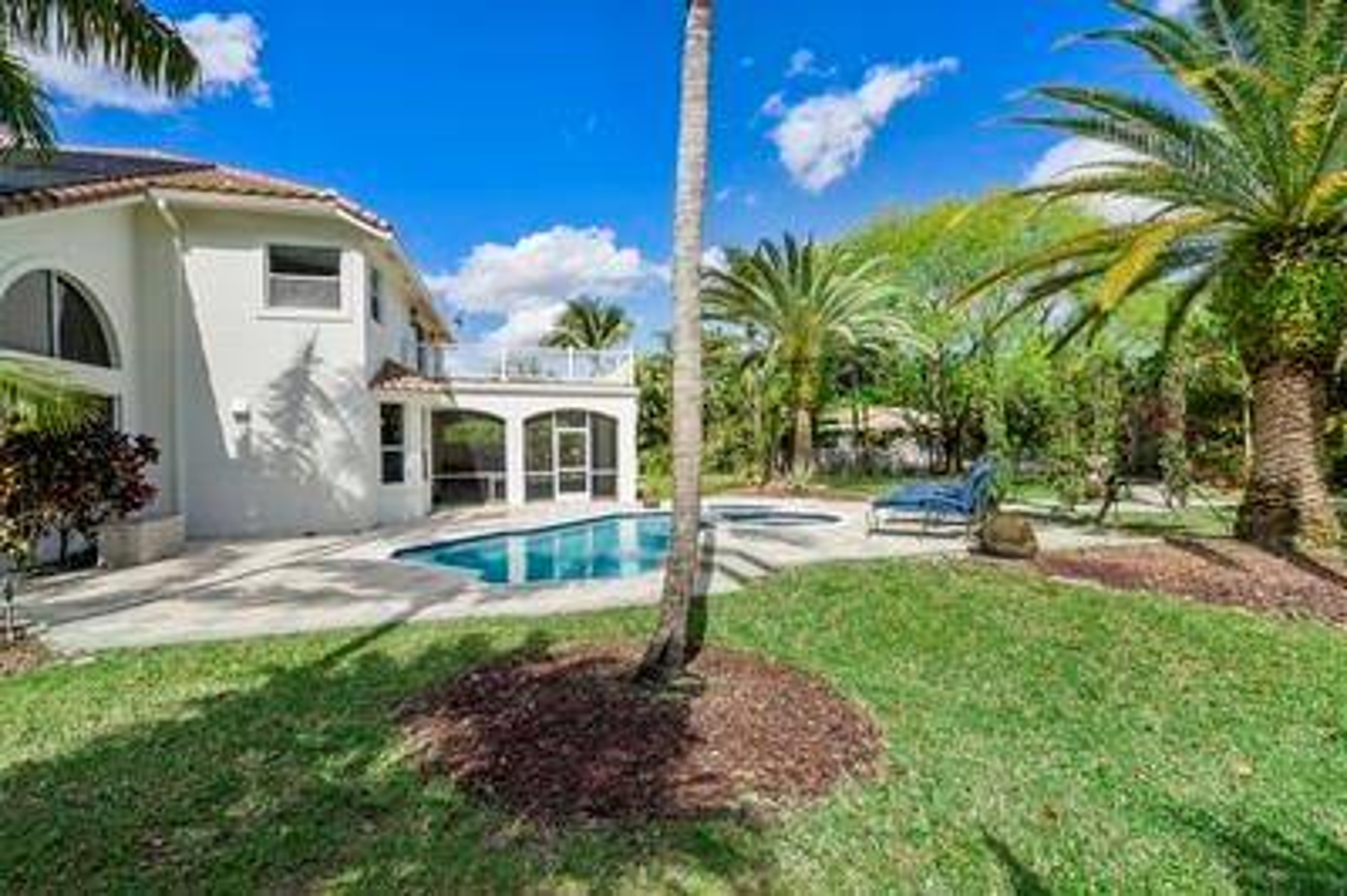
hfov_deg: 96.8
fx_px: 598
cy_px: 448
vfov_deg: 73.6
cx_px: 674
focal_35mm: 16
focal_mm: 16
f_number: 8
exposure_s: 1/500
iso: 200
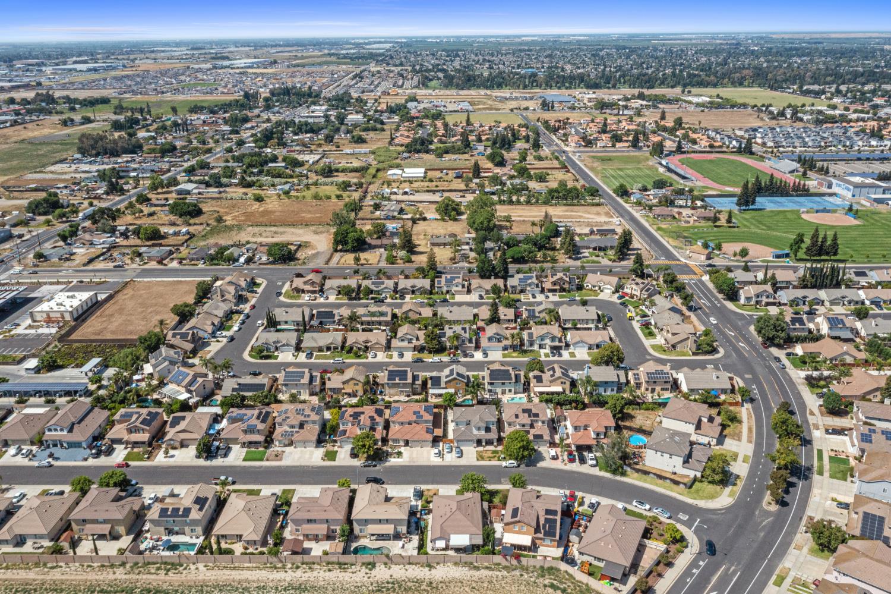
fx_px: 693
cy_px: 297
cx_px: 446
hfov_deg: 65.5
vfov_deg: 46.4
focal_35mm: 28
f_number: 8
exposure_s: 1/500
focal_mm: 10.26
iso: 800
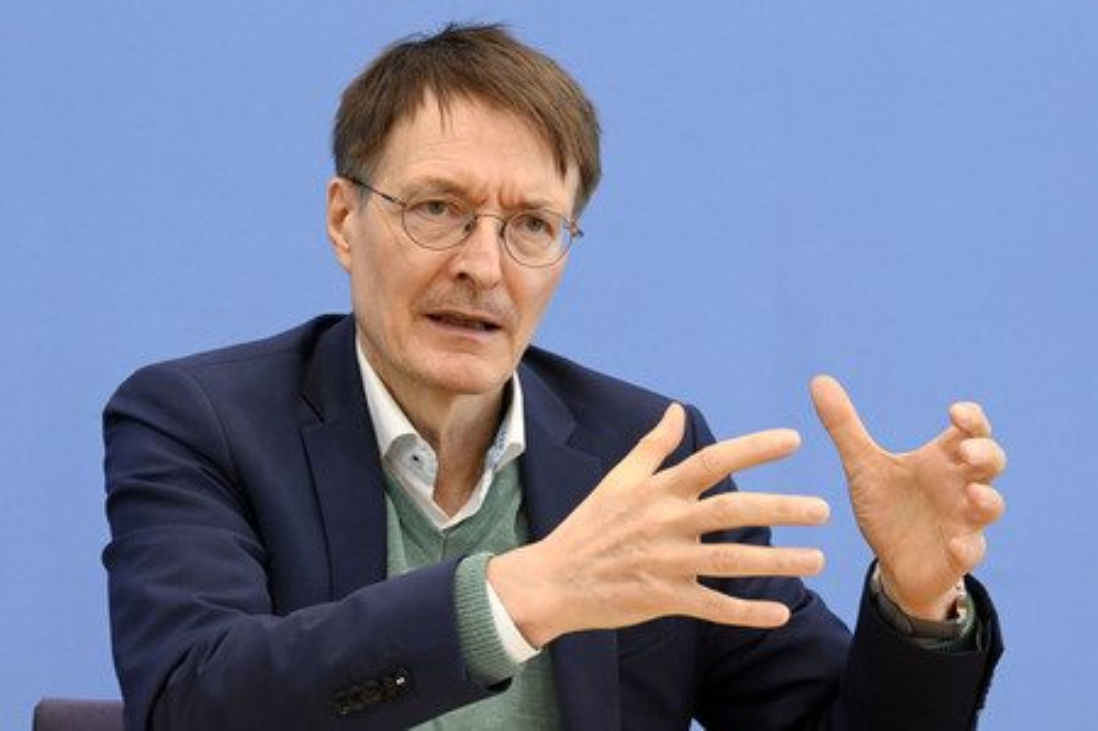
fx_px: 3352
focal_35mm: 110
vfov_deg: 12.4
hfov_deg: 18.6
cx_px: 549
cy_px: 366
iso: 5000
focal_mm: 110
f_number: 7.1
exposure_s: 1/500
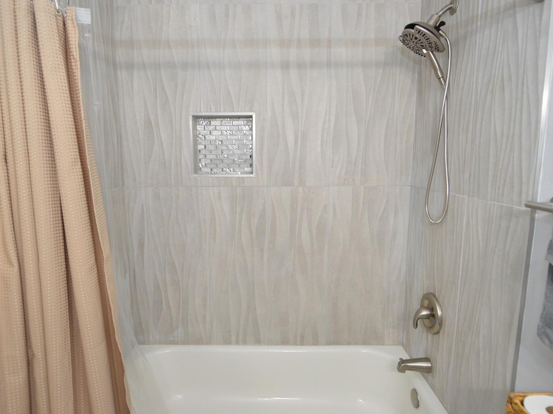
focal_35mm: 20
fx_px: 319
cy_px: 208
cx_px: 267
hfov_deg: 81.7
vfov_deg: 66.0
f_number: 4
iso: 900
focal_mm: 12
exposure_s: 1/60
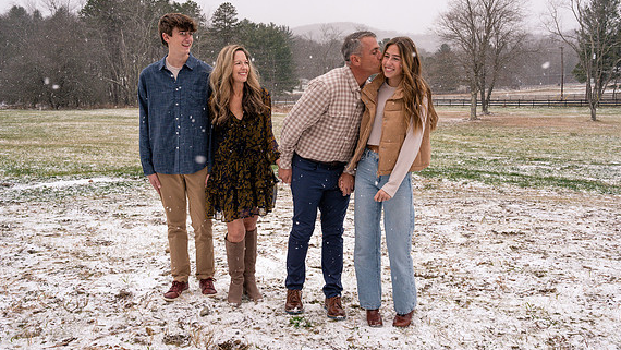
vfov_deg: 33.7
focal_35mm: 35
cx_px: 321
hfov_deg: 56.6
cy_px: 154
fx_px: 576
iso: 320
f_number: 8
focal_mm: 31
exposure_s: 1/250
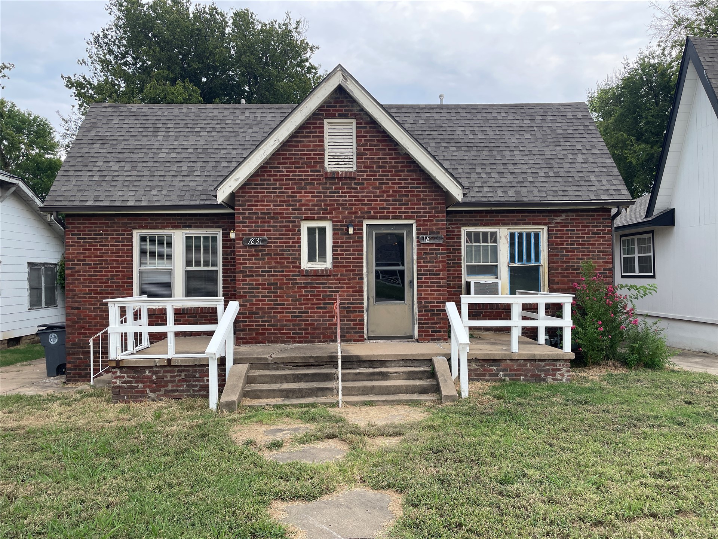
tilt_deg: +1.2
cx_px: 359
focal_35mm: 26
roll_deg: +1.1
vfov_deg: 53.1
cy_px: 270
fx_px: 539
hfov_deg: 67.3
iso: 32
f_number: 1.6
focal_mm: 4.2
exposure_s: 1/596
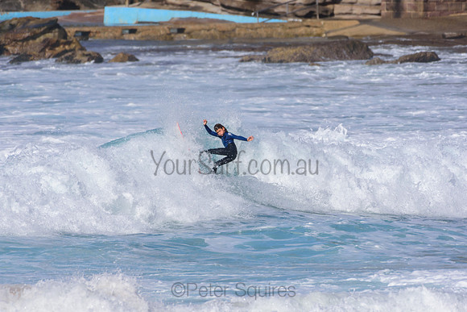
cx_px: 234
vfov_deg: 1.8
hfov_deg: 2.7
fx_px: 9731
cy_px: 156
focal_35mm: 750
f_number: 5.6
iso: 180
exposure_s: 1/2000
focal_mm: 500
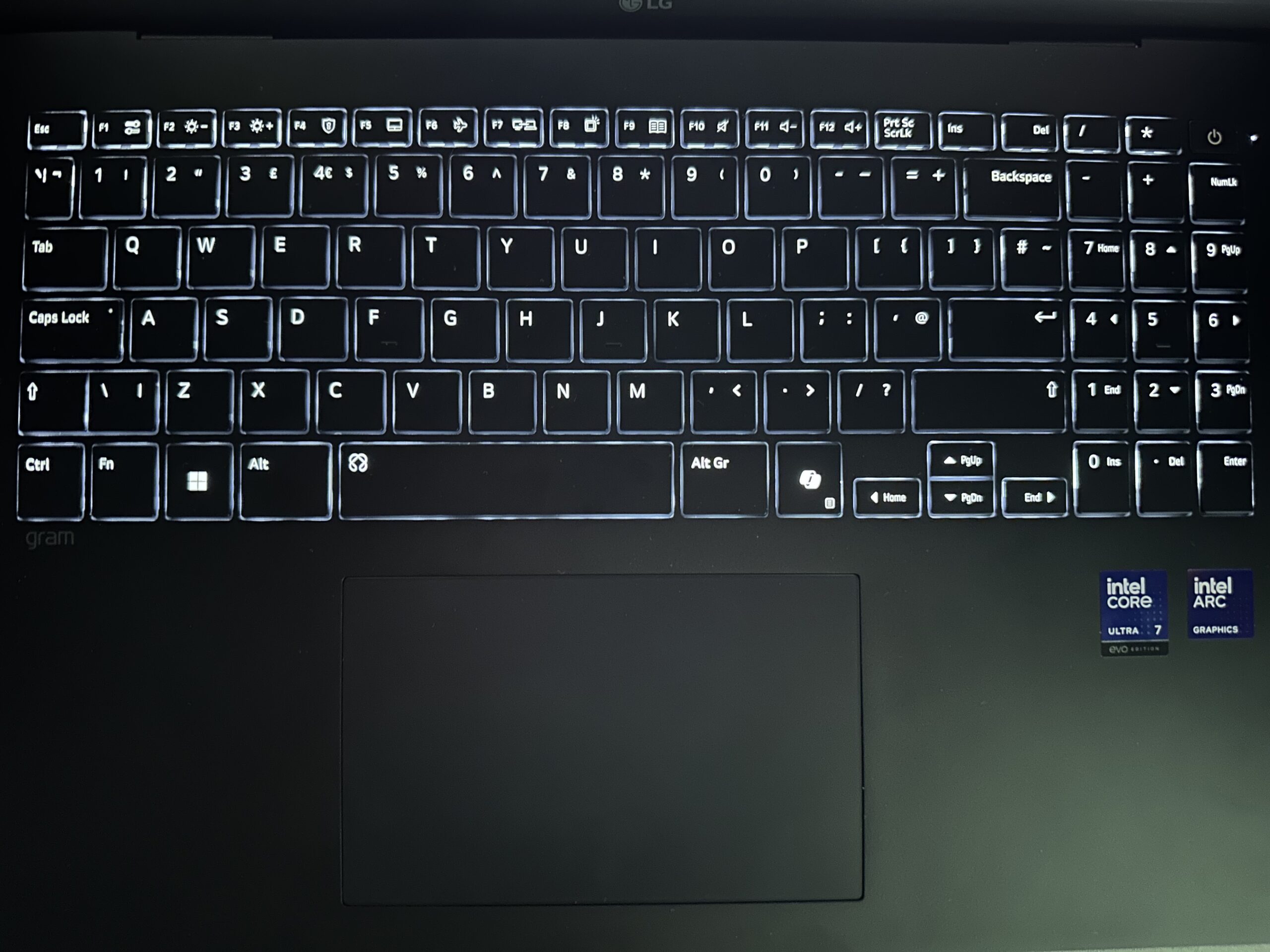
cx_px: 635
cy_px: 476
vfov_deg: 56.8
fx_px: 881
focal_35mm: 24
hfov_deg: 71.6
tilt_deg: -86.9
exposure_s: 1/9
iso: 1600
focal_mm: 6.86
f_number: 1.78
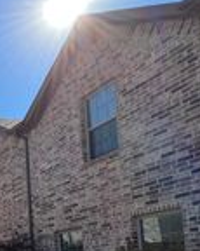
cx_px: -151
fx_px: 326
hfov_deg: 22.2
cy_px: 252
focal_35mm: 44
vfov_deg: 37.5
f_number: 1.8
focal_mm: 1.57
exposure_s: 1/1783
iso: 32
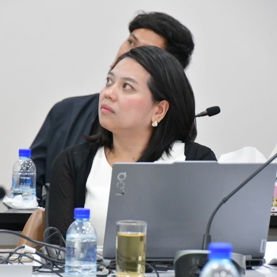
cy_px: 138
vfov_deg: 6.8
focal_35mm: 259
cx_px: 119
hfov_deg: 6.8
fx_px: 2345
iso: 7200
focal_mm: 135
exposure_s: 1/125
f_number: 6
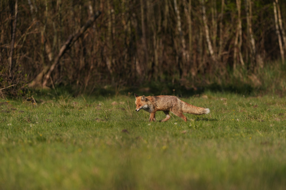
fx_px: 3178
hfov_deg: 5.2
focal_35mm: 400
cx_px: 143
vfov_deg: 3.4
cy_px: 95
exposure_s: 1/2000
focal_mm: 400
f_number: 5.6
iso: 400
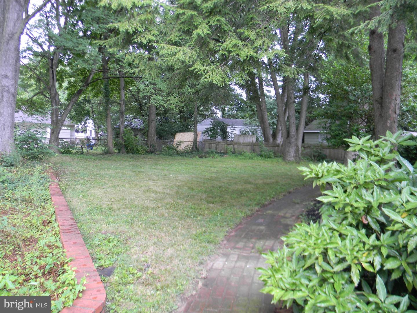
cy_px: 156
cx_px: 208
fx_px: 337
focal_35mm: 28
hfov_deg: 63.4
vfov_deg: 49.7
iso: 80
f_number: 3.5
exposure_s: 1/36.3
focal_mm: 5
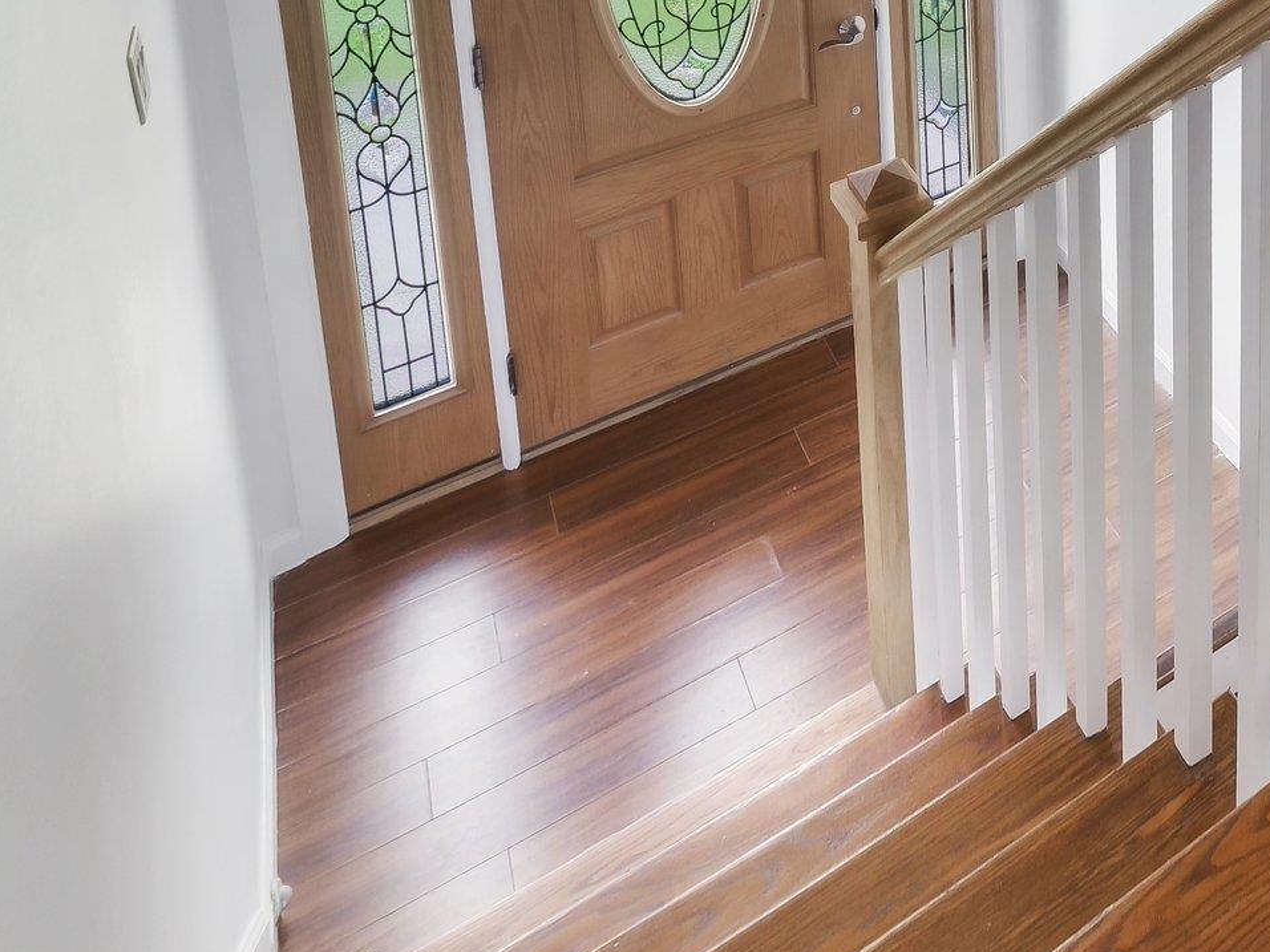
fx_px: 1101
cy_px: 117
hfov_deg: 50.4
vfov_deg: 43.3
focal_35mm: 30
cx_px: 1226
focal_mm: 7
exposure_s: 1/2.5
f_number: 8
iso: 400
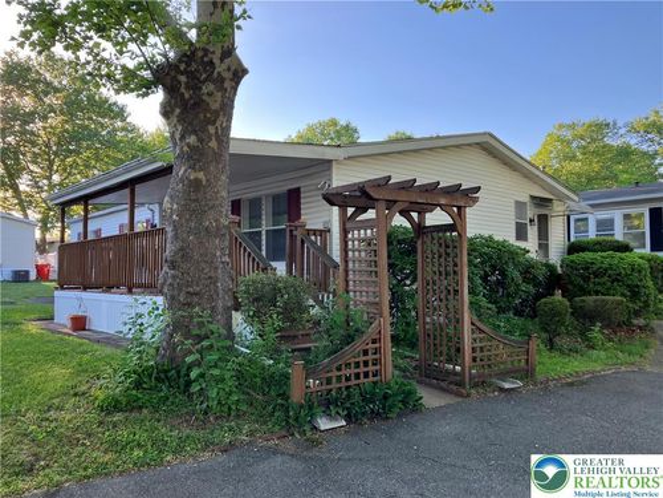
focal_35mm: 28
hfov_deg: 63.4
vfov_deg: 49.7
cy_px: 249
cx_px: 332
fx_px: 536
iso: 32
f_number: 1.8
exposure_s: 1/262
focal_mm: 3.99
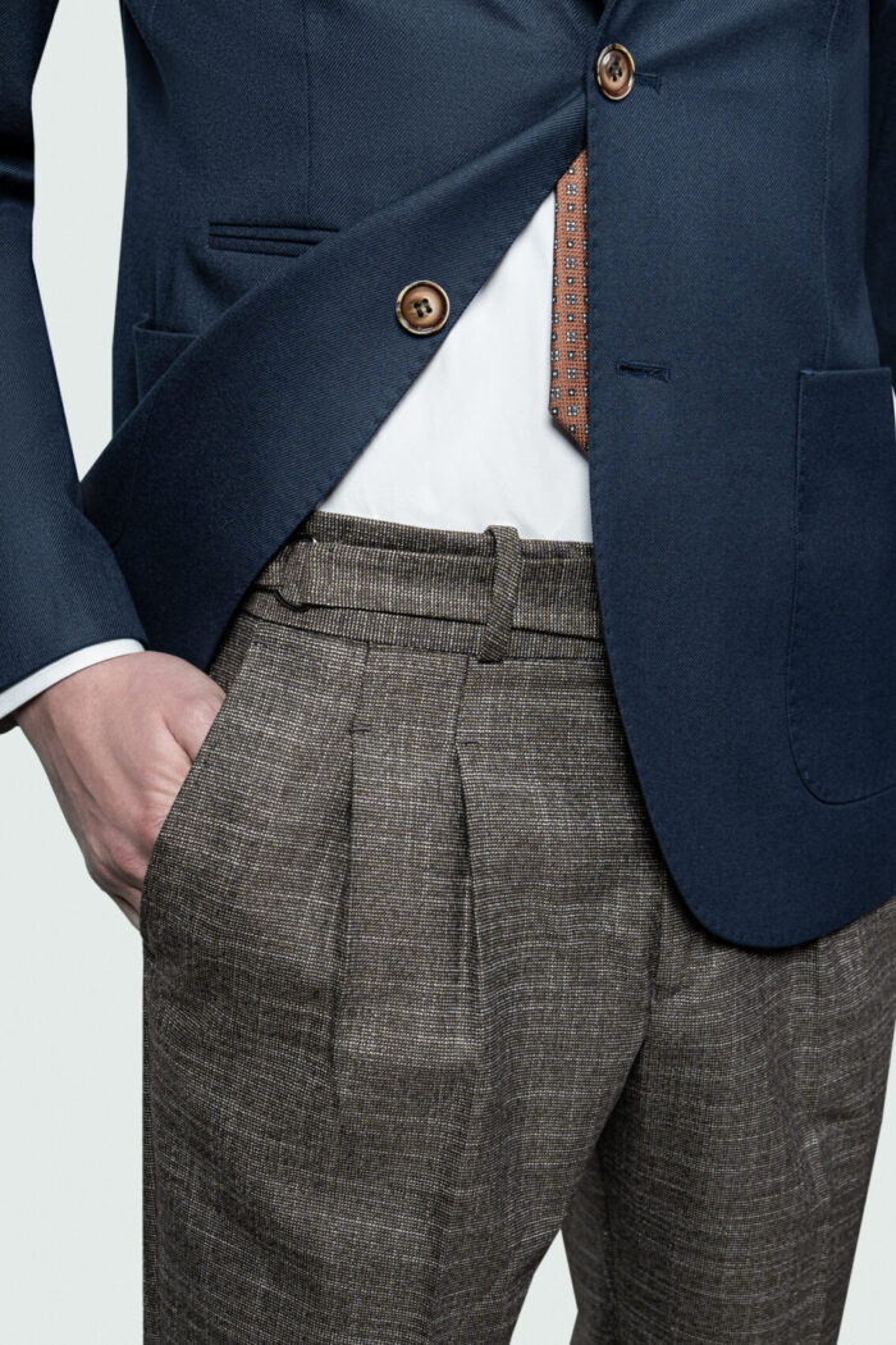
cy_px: 672
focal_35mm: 36
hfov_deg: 36.9
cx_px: 448
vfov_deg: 53.1
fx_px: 1344
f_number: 2.8
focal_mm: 24
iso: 100
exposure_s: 1/100
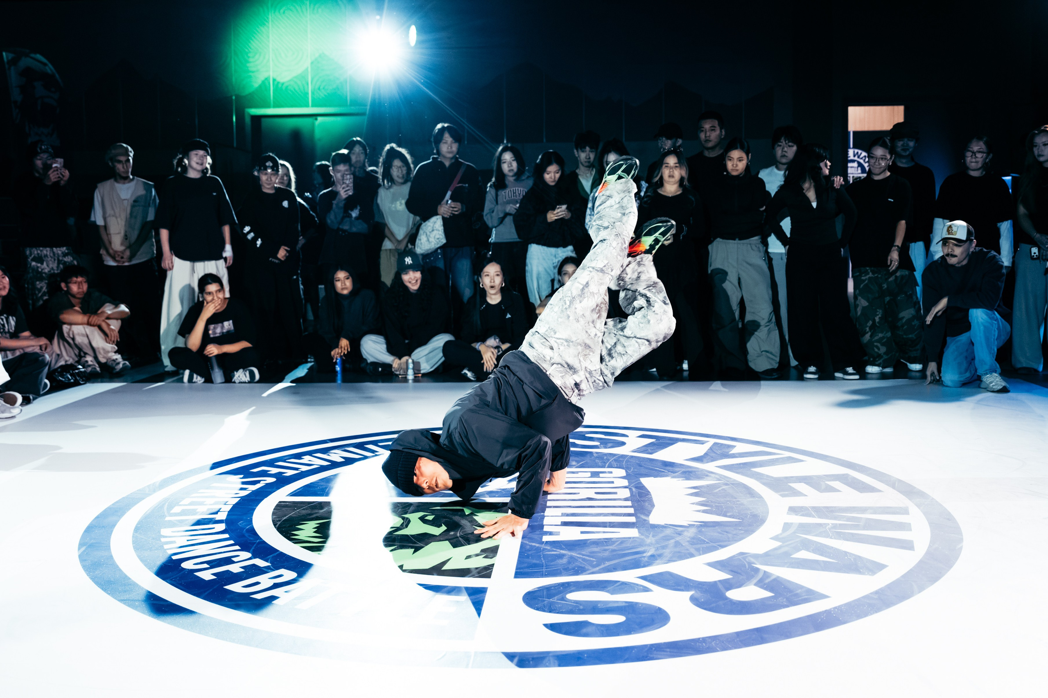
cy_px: 302
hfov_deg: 53.4
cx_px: 524
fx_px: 1043
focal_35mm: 36
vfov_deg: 37.0
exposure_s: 1/800
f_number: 2.8
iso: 3200
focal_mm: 30
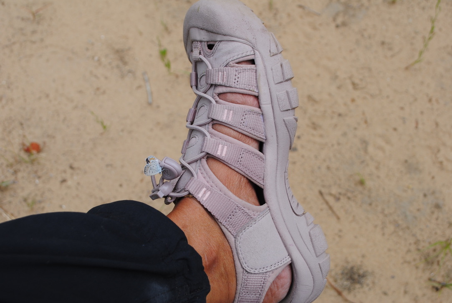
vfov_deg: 28.2
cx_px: 226
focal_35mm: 48
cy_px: 152
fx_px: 603
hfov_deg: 41.1
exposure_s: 1/200
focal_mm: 32
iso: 100
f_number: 7.1
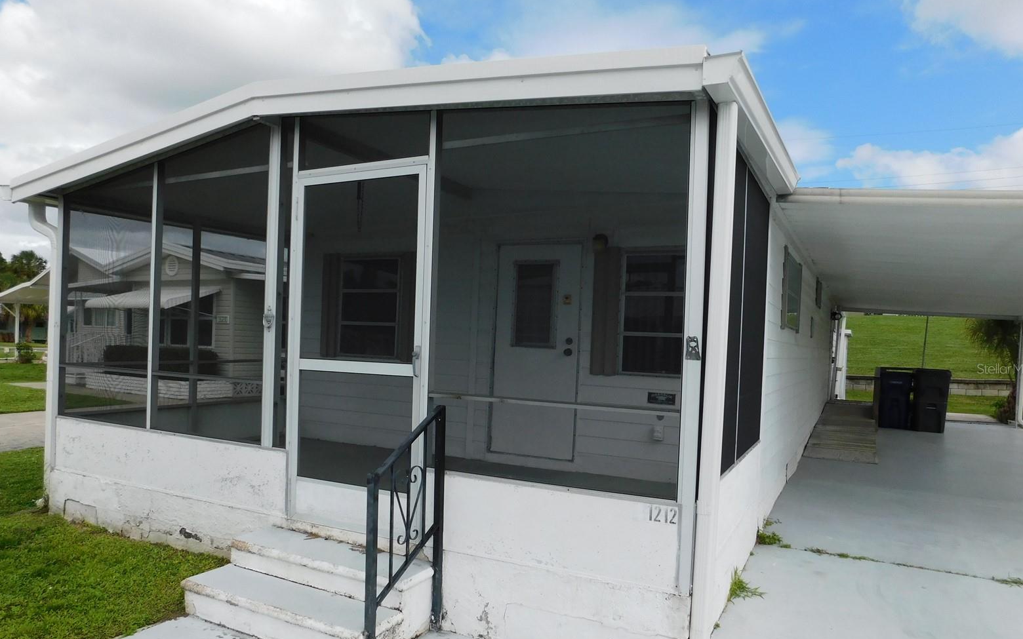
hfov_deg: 72.5
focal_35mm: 25
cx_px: 514
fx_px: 697
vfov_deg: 49.1
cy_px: 368
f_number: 6
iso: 125
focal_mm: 4
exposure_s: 1/640
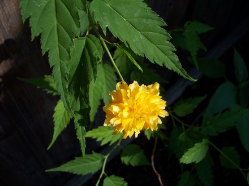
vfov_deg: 37.7
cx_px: 124
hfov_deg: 49.0
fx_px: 273
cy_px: 93
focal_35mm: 38
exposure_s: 1/1000
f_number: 4.8
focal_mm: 8
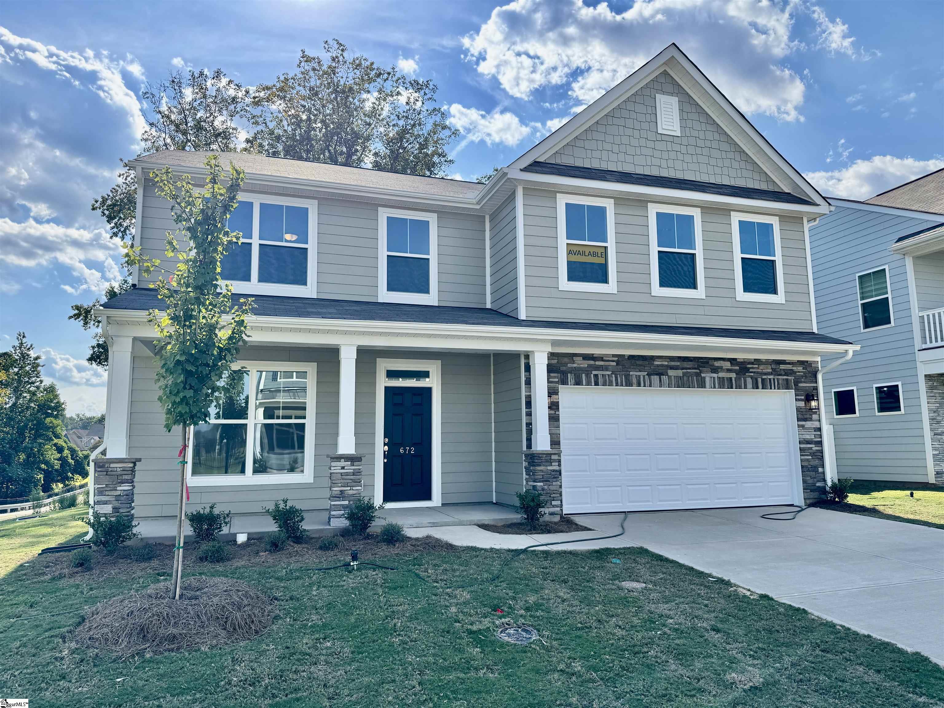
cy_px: 354
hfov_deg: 71.6
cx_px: 472
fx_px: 654
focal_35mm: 24
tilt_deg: +7.6
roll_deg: +0.6
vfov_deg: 56.8
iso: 80
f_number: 1.78
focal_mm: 6.76
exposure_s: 1/1721
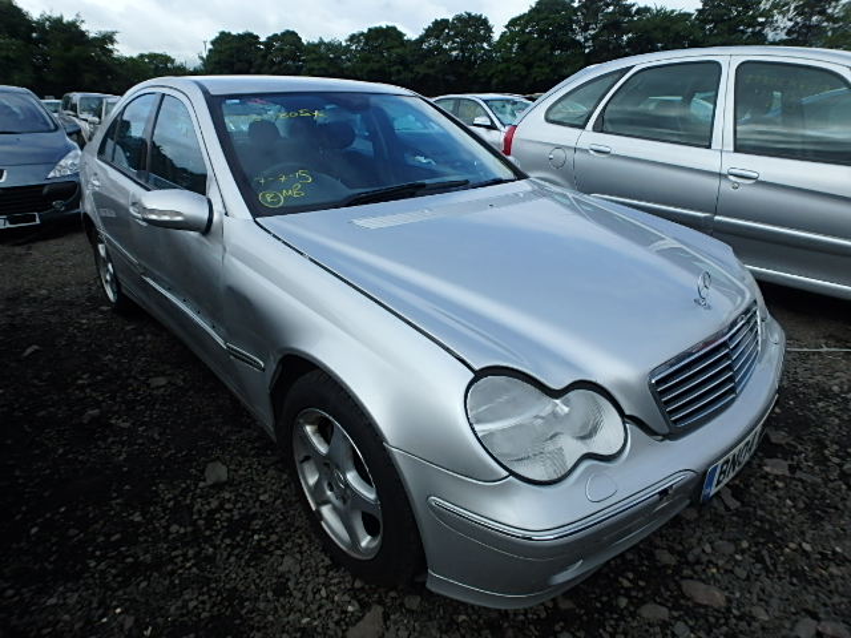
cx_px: 426
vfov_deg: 63.4
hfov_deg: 79.0
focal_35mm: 21
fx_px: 516
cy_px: 319
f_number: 3.5
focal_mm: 3.7
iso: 125
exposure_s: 1/1000
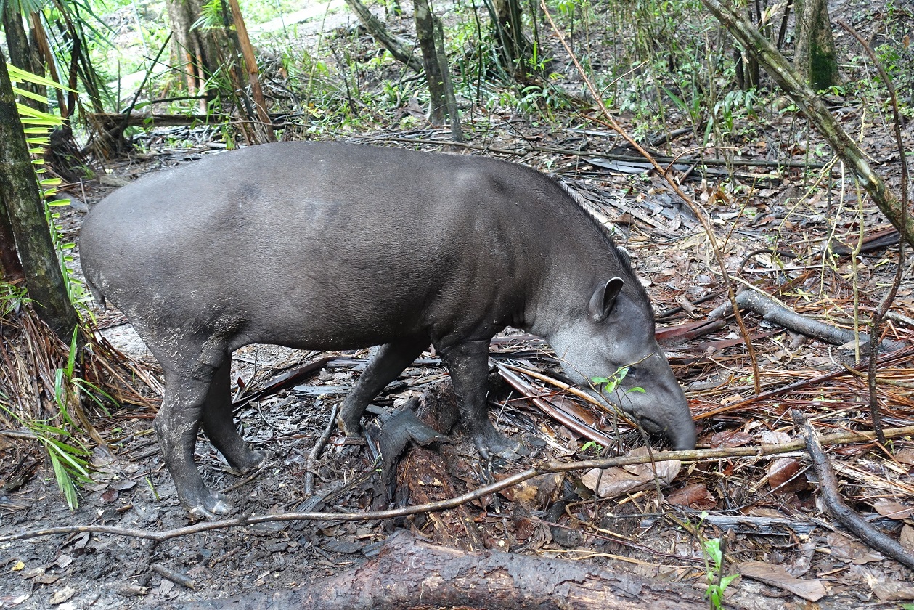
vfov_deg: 33.4
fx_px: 1016
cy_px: 305
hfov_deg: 48.4
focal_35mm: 40
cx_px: 457
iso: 800
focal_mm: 14.5
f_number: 2.8
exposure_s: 1/30
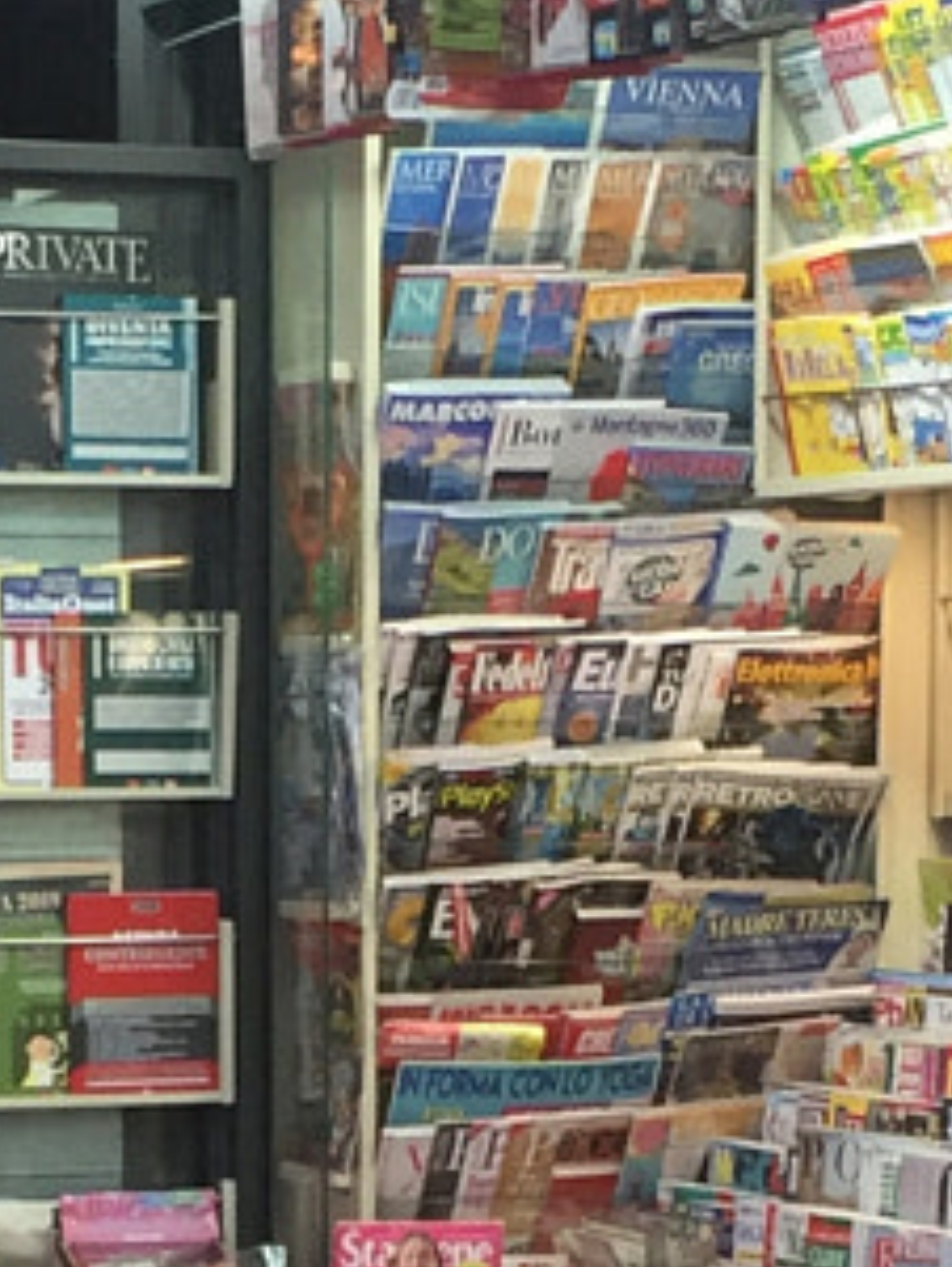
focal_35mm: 154
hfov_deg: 9.6
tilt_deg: -6.3
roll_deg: -0.1
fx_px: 5643
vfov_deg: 12.6
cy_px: 1448
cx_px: 211
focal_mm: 4.15
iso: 40
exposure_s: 1/33
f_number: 2.2
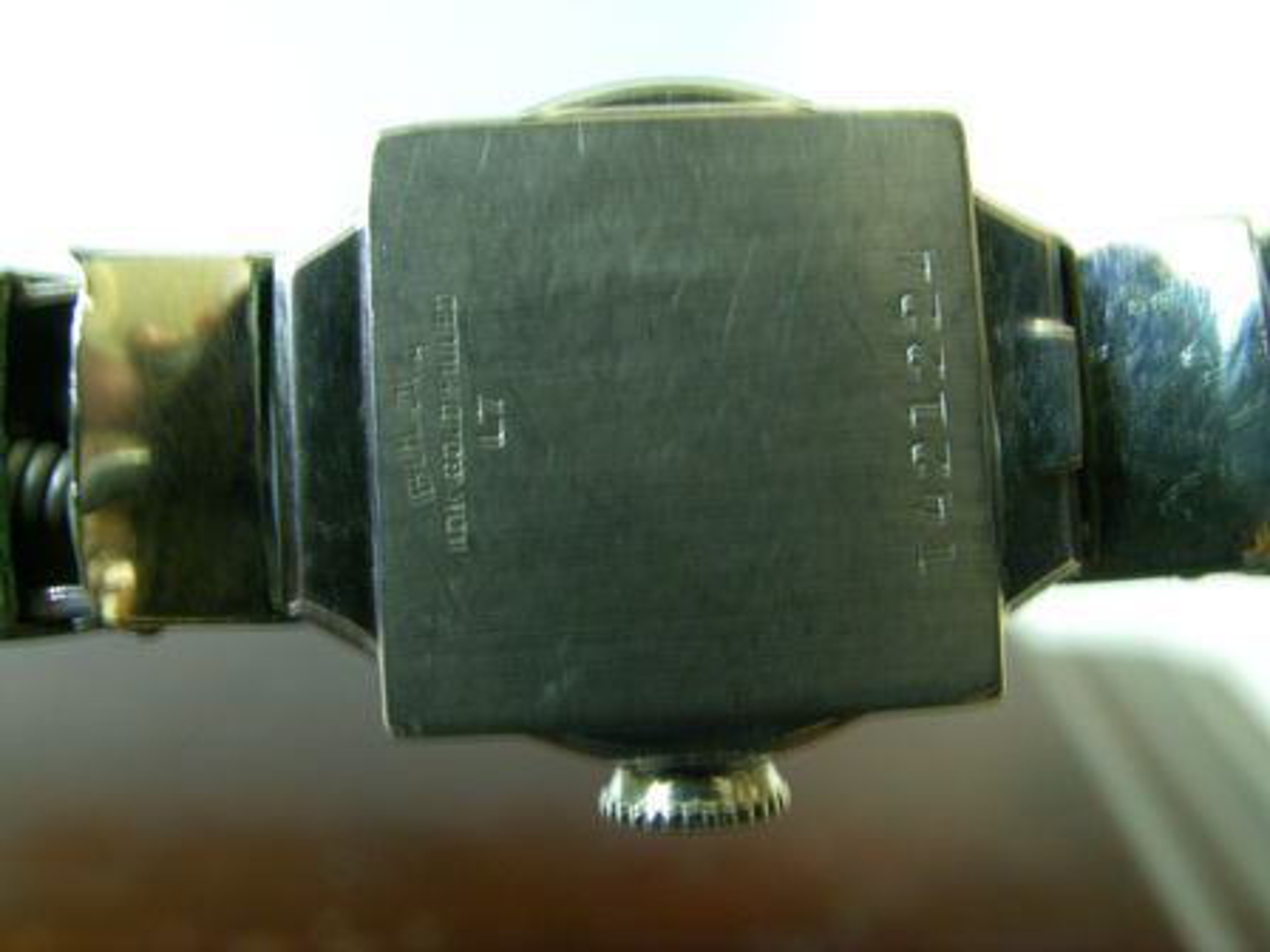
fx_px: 1541
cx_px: 635
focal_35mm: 42
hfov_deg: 44.8
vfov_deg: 34.3
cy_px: 476
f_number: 5.7
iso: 200
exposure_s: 1.45
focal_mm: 8.7
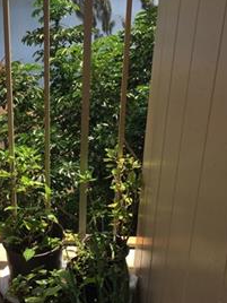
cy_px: 133
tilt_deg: -22.1
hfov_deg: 27.5
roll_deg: +0.9
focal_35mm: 52
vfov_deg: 36.8
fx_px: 455
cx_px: 49
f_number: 2.2
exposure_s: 1/1130
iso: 32
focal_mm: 4.15
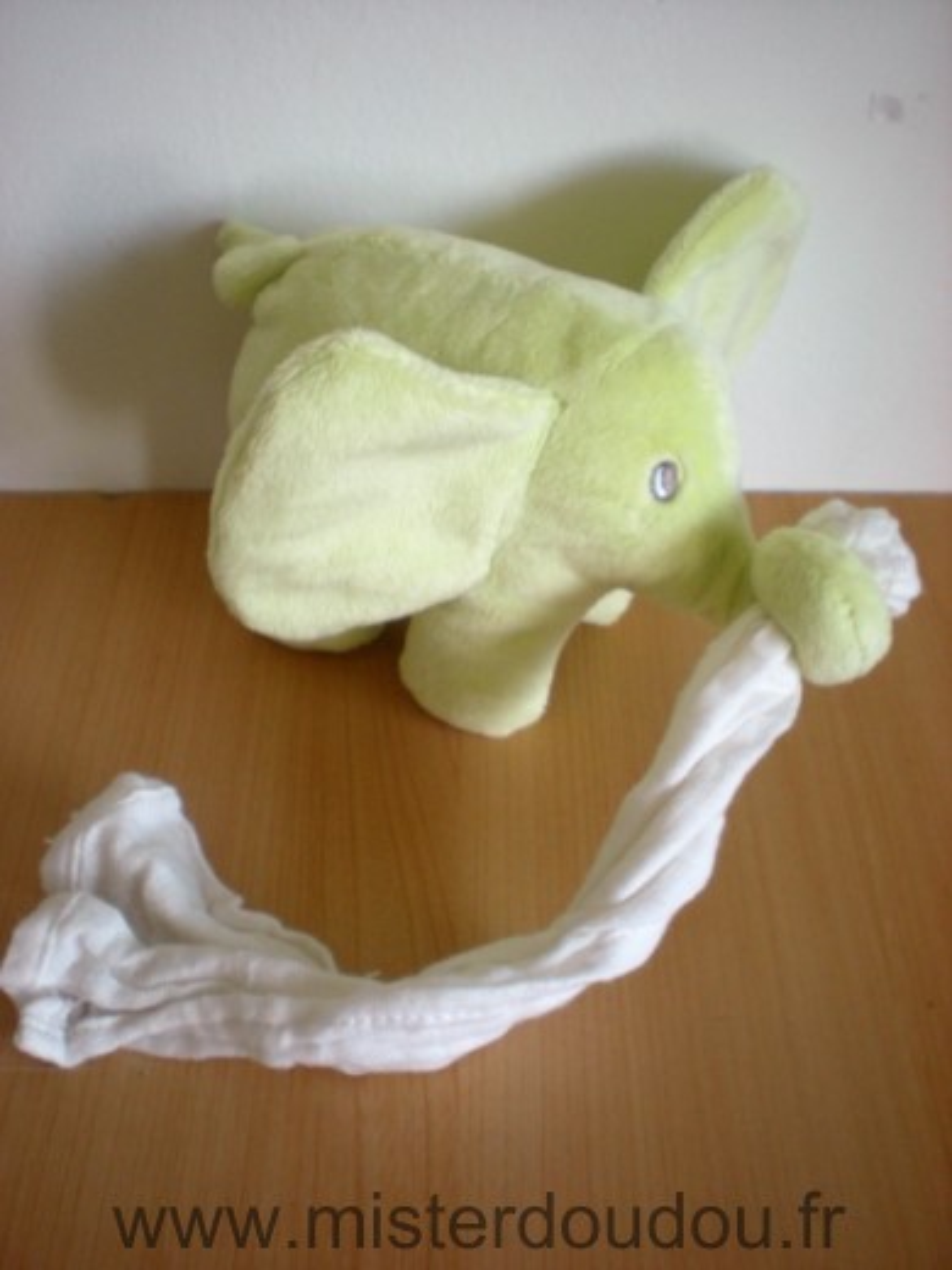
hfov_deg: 37.7
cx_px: 476
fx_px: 1393
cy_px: 635
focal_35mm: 38
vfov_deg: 49.0
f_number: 3.1
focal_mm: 6.3
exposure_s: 1/59.4
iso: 199
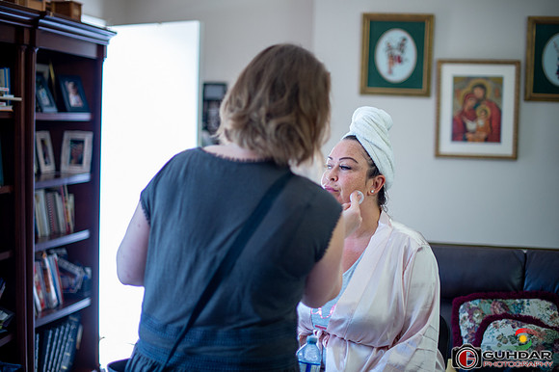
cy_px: 186
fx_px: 776
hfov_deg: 39.6
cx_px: 280
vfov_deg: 27.0
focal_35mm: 50
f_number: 1.4
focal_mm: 50
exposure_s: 1/250
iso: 800
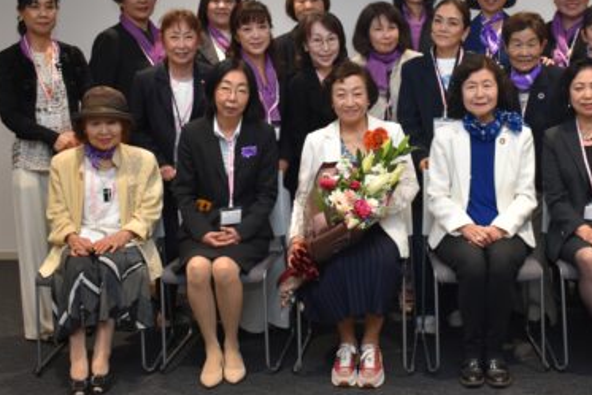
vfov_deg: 21.9
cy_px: 167
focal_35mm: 62
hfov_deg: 32.2
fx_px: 1020
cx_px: 375
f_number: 4.2
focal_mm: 28
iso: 800
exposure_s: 1/125
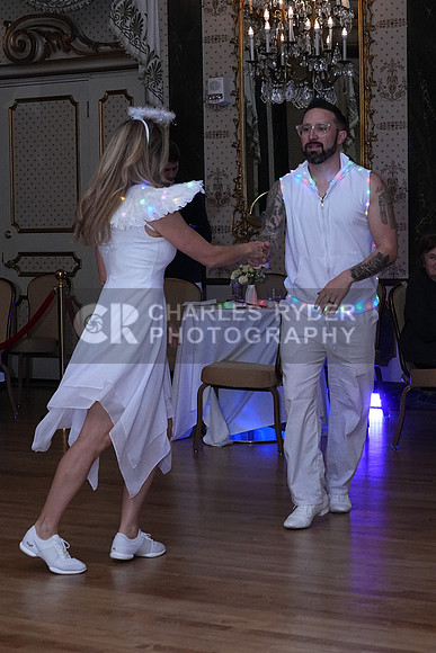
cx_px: 218
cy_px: 326
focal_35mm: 79
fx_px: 1434
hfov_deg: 17.3
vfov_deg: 25.7
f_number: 6.3
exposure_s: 1/200
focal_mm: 53
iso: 5000
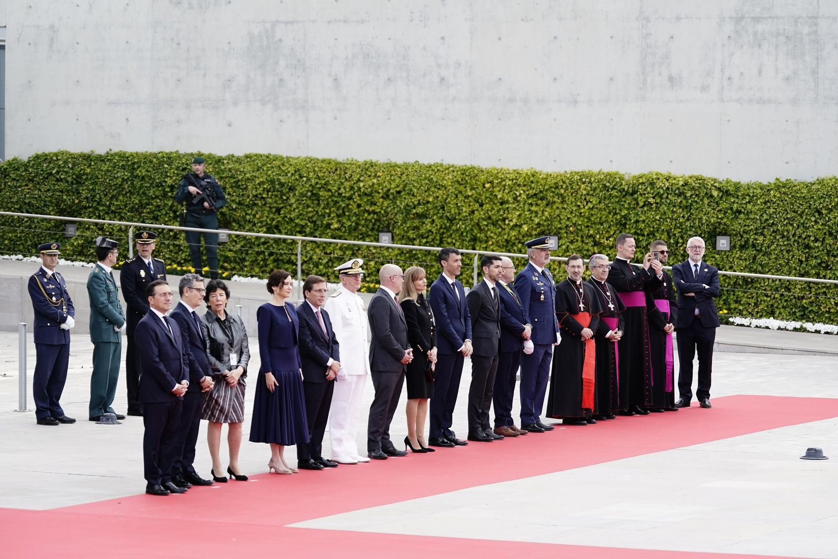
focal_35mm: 151
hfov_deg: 13.6
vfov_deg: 9.1
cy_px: 280
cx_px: 419
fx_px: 3514
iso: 250
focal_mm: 151
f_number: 4
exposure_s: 1/800
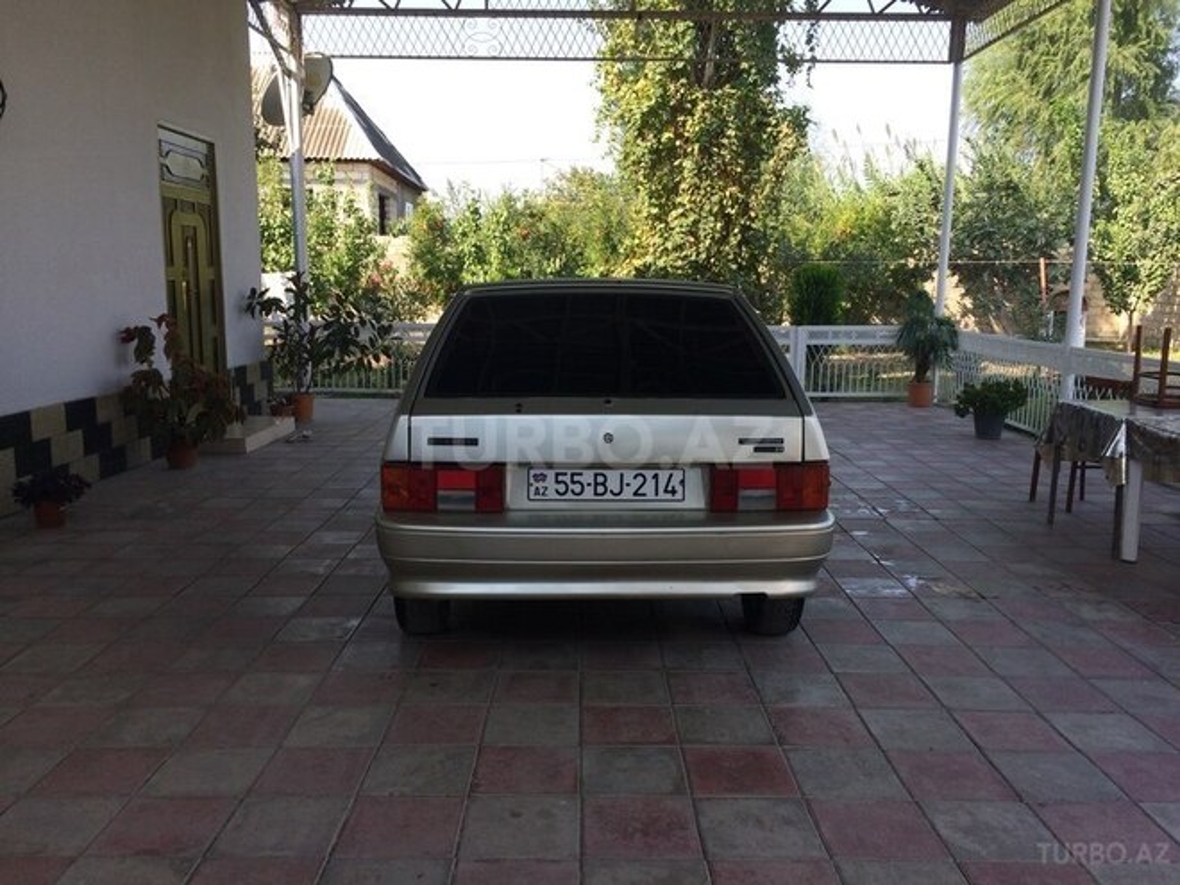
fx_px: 989
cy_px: 442
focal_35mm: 29
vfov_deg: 48.2
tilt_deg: -11.0
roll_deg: -0.3
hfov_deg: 61.7
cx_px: 590
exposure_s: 1/631
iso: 32
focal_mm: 4.15
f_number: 2.2
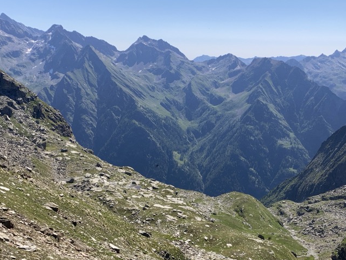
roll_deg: -0.5
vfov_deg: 32.0
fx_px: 450
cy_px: 170
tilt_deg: -13.4
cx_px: 181
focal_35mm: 45
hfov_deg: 42.1
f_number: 1.8
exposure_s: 1/2183
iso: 20
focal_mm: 3.99
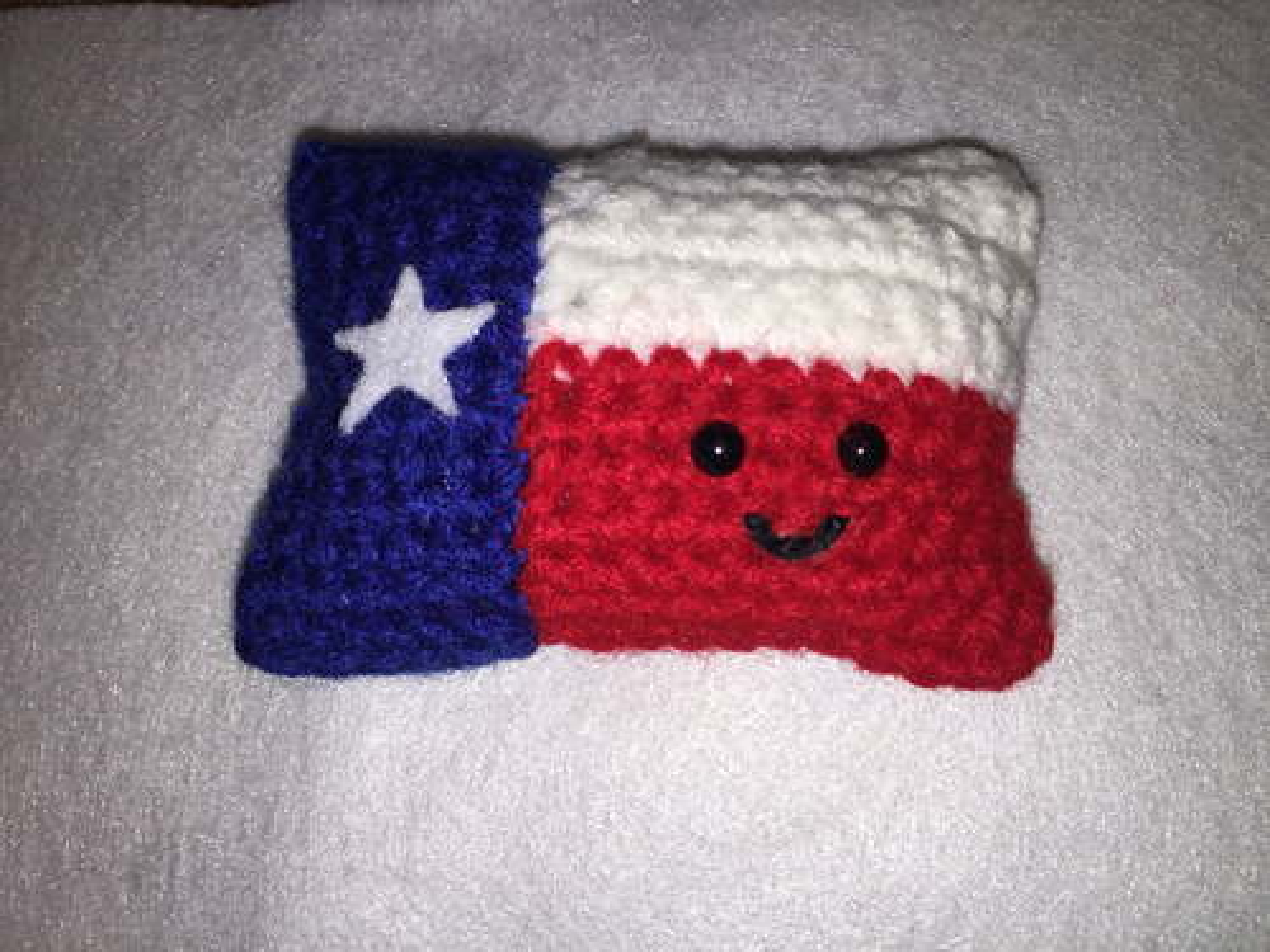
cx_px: 635
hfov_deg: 61.7
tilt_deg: -76.8
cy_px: 476
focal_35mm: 29
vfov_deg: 48.2
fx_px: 1064
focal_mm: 4.15
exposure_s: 1/249
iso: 32
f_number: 2.2
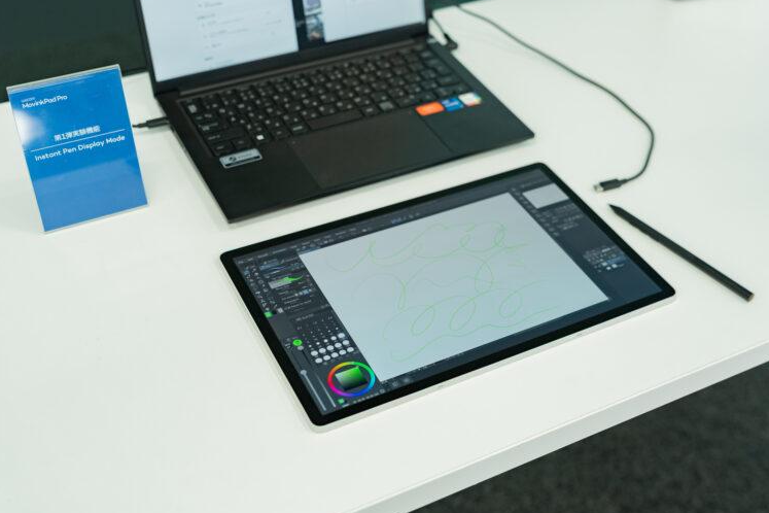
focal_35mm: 48
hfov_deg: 41.0
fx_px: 1025
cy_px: 203
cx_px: 442
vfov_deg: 28.0
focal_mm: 35
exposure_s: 1/125
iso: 400
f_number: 2.8
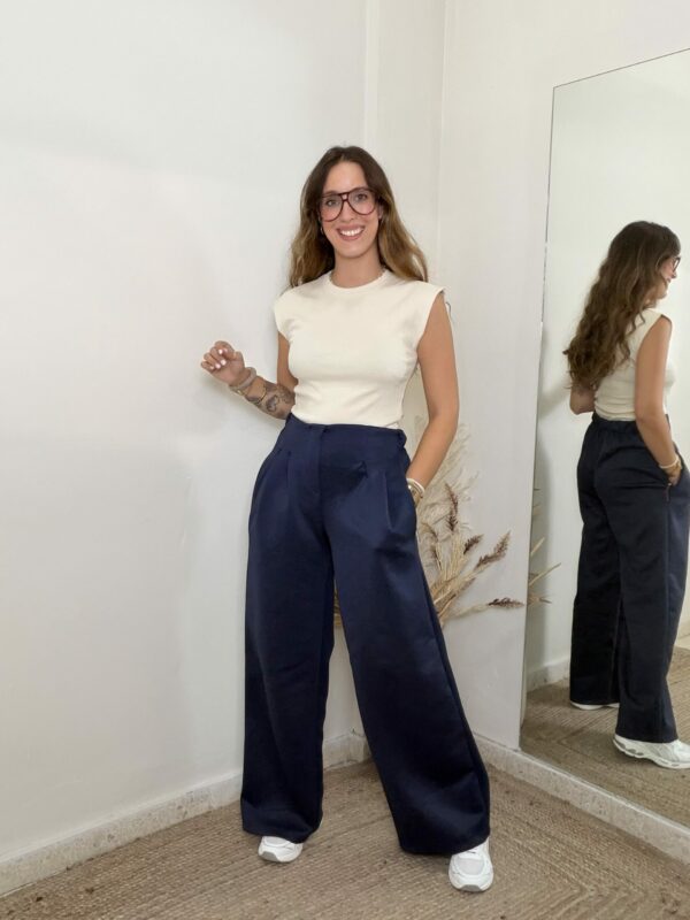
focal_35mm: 30
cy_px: 460
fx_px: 797
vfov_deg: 60.0
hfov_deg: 46.8
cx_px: 345
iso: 160
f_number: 1.9
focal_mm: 2.71
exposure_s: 1/50
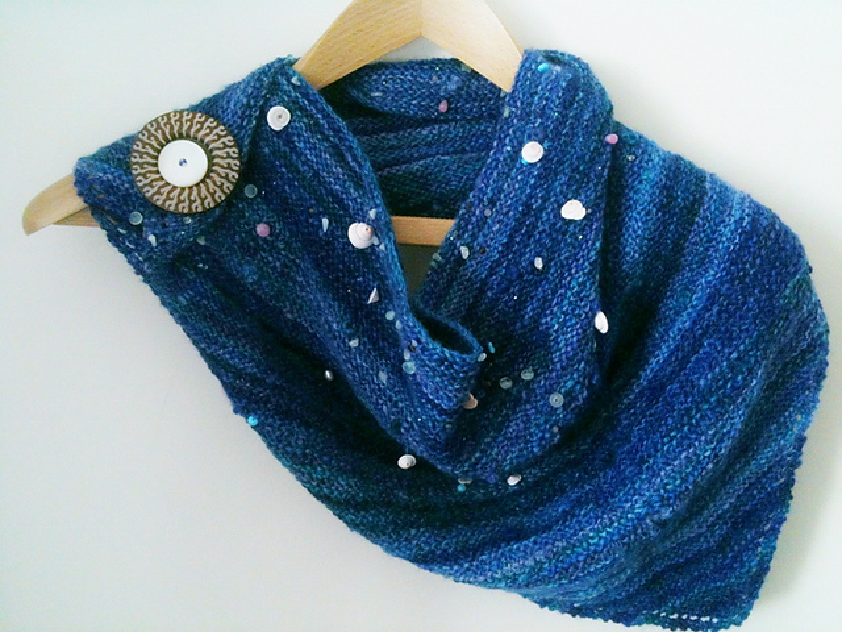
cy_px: 316
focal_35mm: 35
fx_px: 851
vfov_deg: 40.7
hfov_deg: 52.6
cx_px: 421
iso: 100
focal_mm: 3.85
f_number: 2.8
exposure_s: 1/60
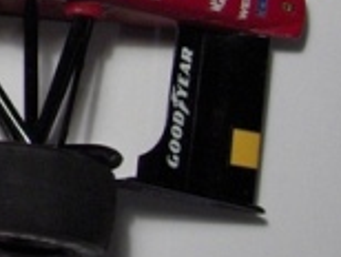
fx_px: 1598
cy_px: -175
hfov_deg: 11.1
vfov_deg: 8.9
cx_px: -339
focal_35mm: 162
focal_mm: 8
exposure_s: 1/124
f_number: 2.8
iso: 161
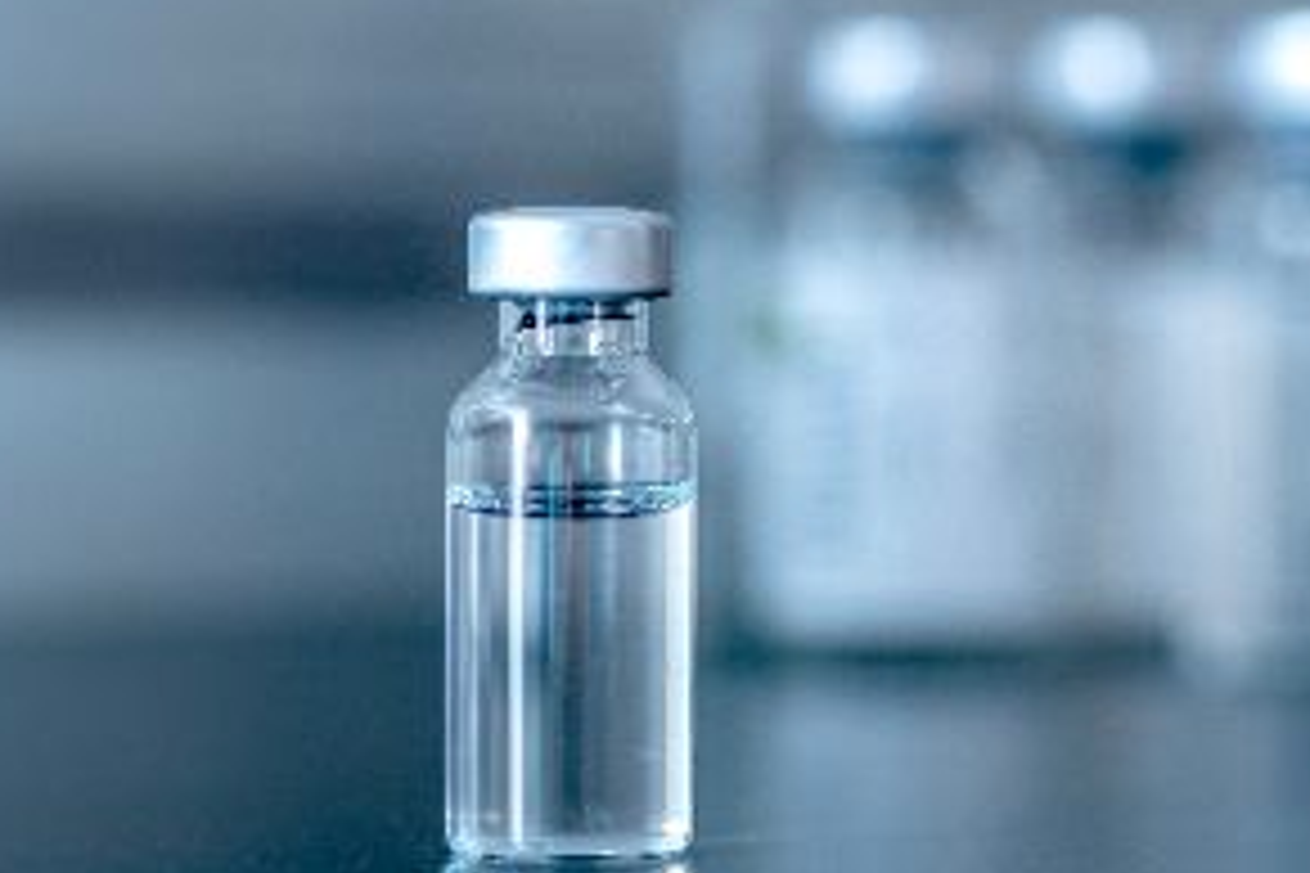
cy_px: 400
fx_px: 5058
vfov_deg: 9.9
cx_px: 954
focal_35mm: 139
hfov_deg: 14.7
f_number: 4.5
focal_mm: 60
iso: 400
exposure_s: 1/125
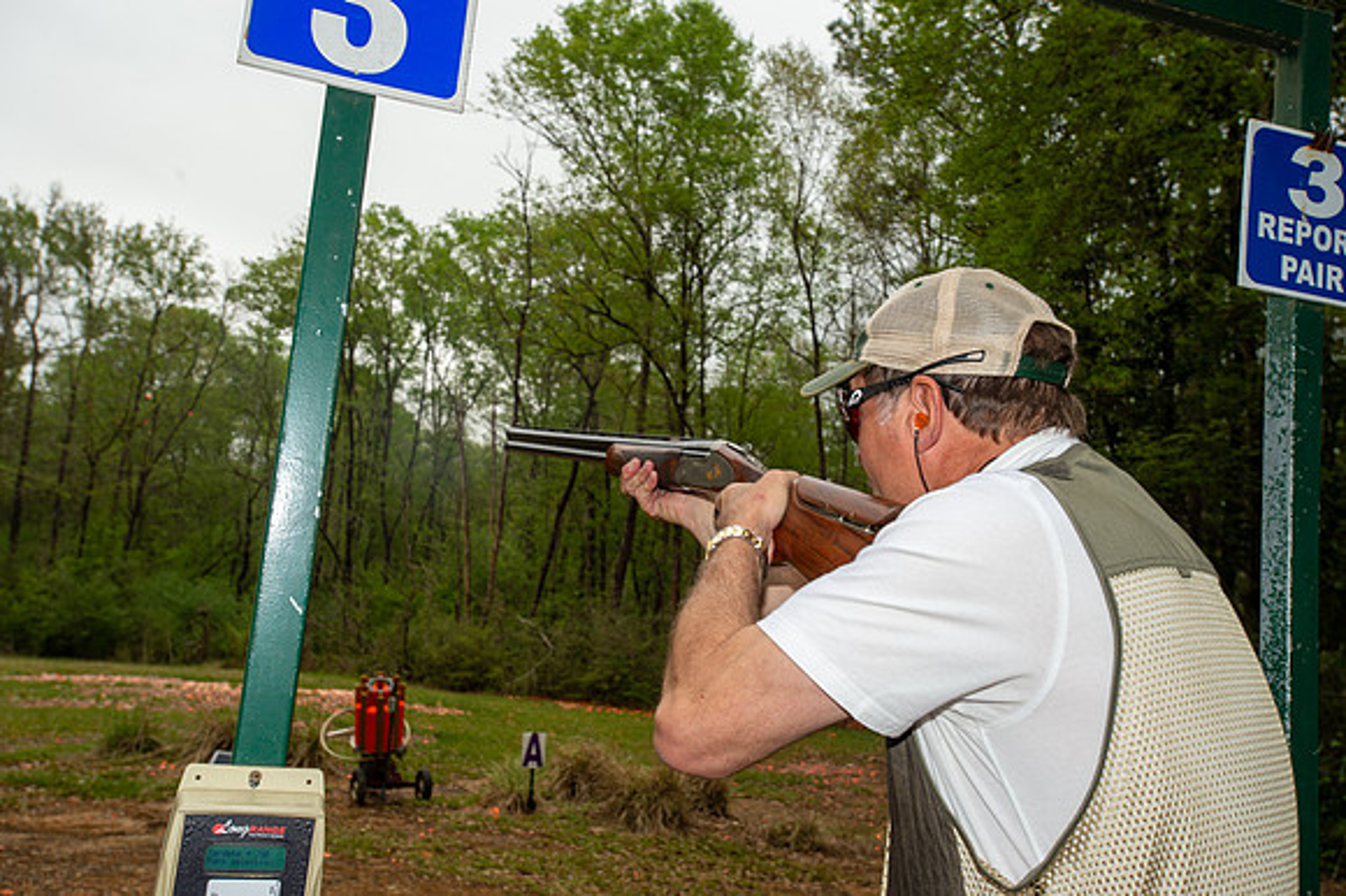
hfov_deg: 54.5
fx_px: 1308
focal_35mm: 35
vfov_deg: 37.8
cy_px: 448
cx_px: 673
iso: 125
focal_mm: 35
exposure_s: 1/125
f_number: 9
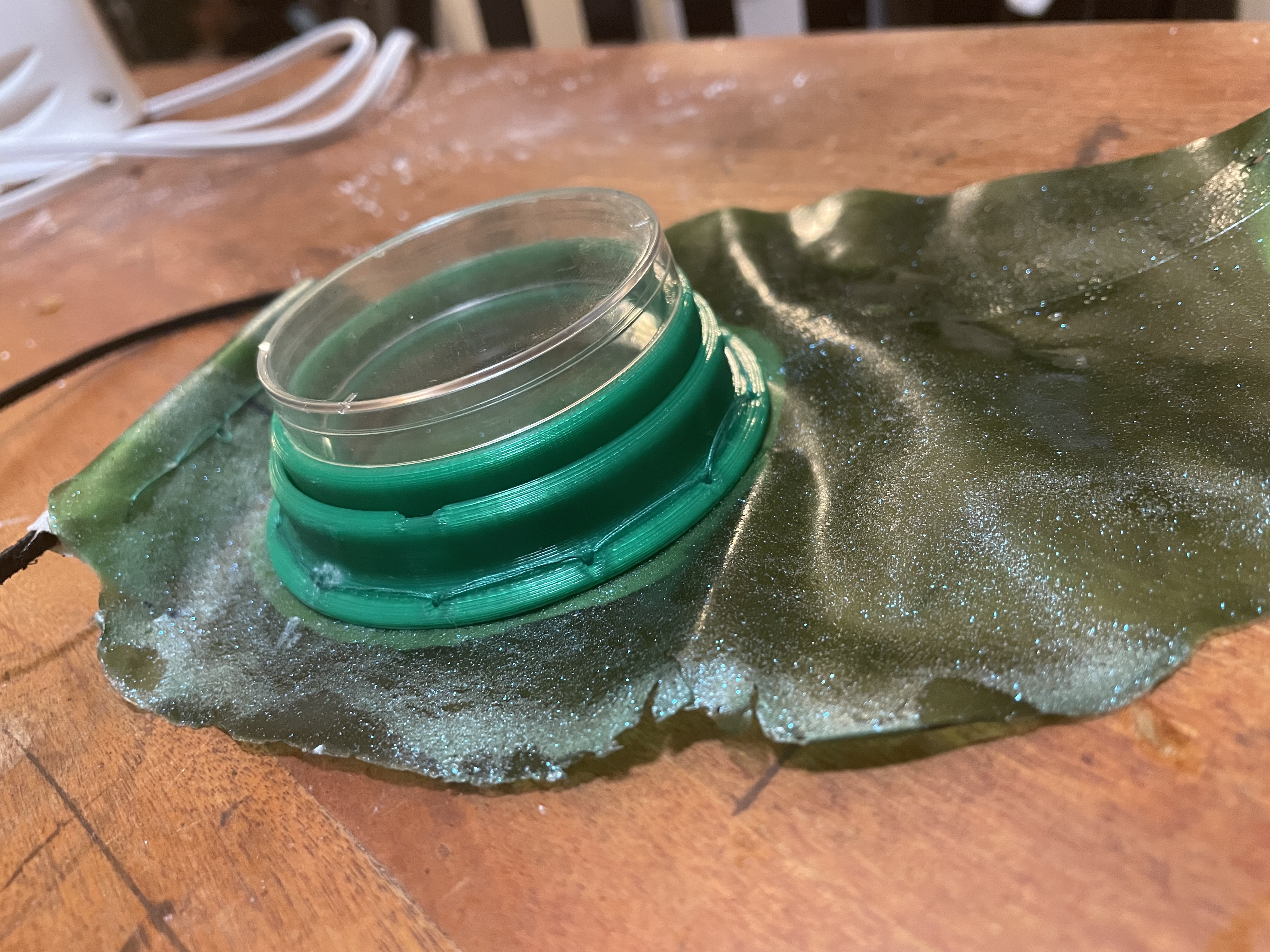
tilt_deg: -33.0
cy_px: 476
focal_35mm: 26
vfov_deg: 53.1
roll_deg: +19.2
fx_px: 954
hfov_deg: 67.3
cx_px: 635
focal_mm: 4.2
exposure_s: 1/30
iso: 500
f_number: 1.6
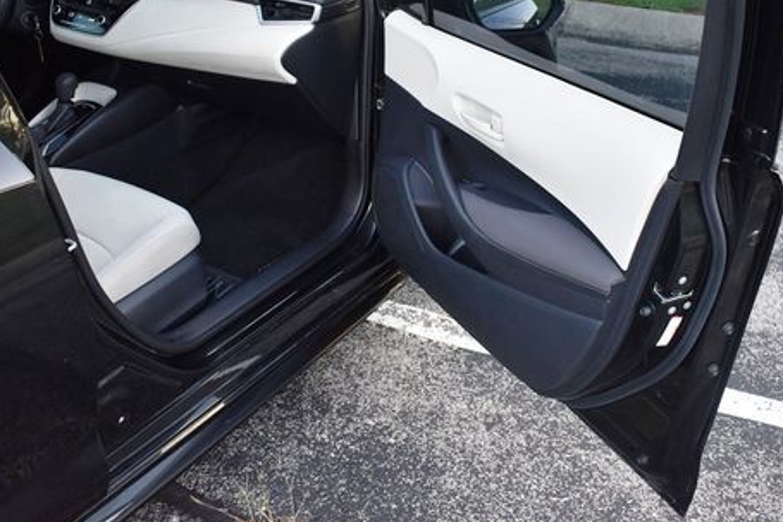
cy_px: 163
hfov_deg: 50.7
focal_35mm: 38
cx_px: 422
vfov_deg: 34.6
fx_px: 826
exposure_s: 1/250
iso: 800
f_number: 3.5
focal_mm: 18
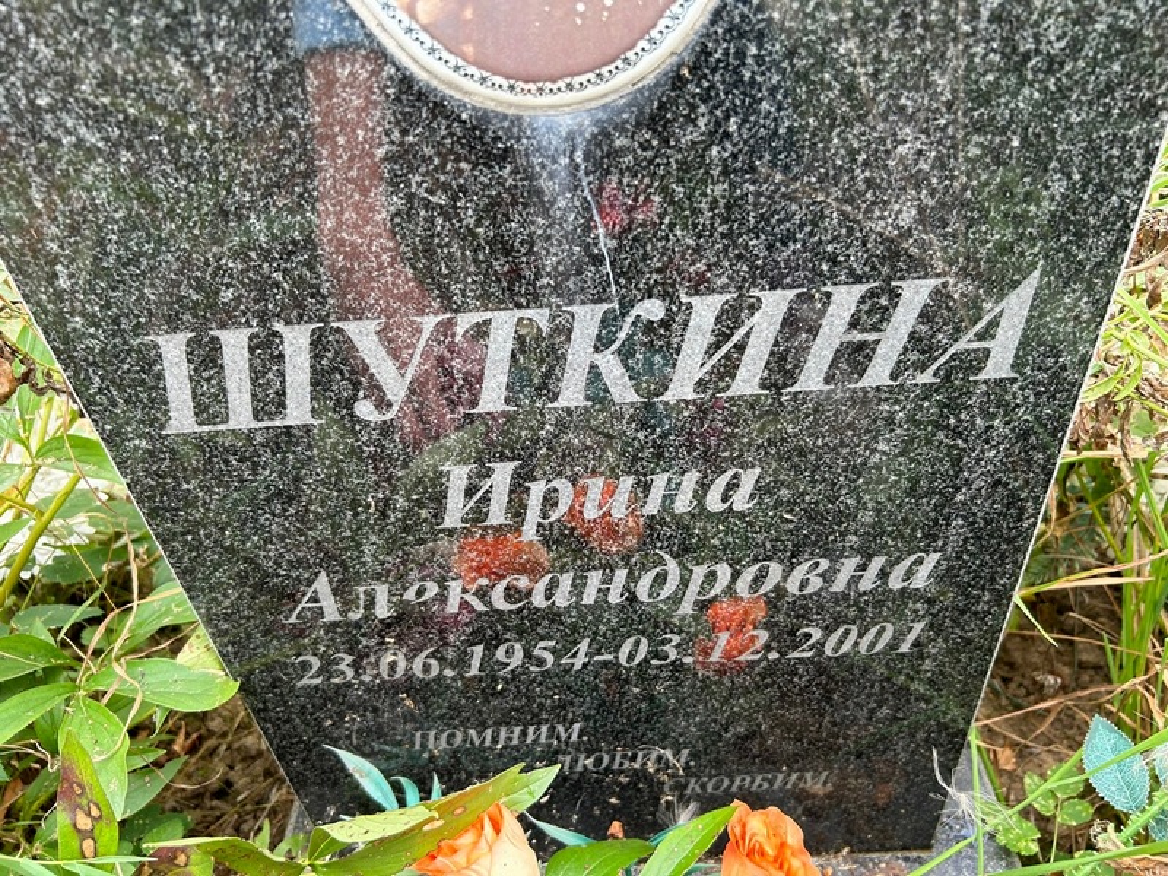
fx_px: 877
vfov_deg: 53.1
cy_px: 438
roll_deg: +10.1
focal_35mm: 26
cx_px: 584
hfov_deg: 67.3
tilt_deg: -41.2
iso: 80
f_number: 1.5
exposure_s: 1/121
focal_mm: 5.7
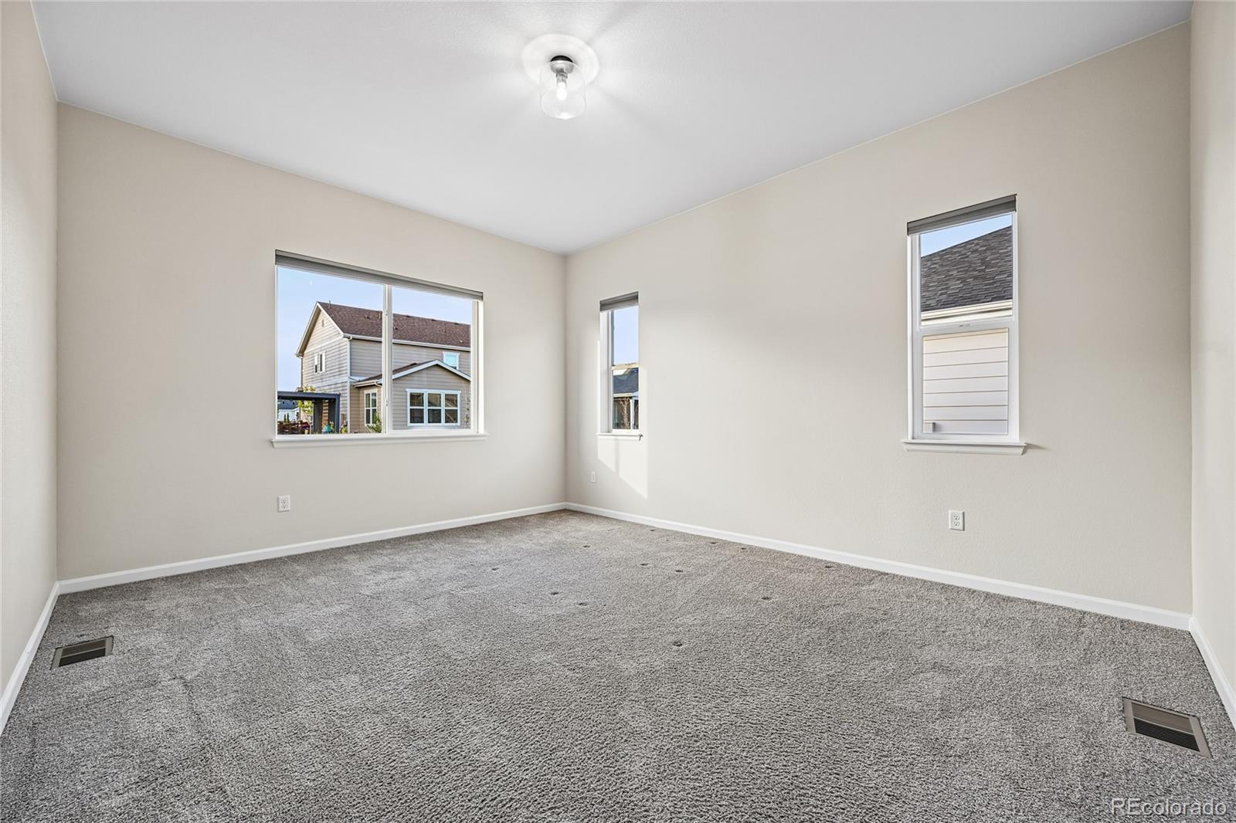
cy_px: 412
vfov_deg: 81.2
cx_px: 618
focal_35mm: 14
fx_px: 481
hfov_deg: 104.3
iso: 90
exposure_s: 1/15
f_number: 8
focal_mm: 14
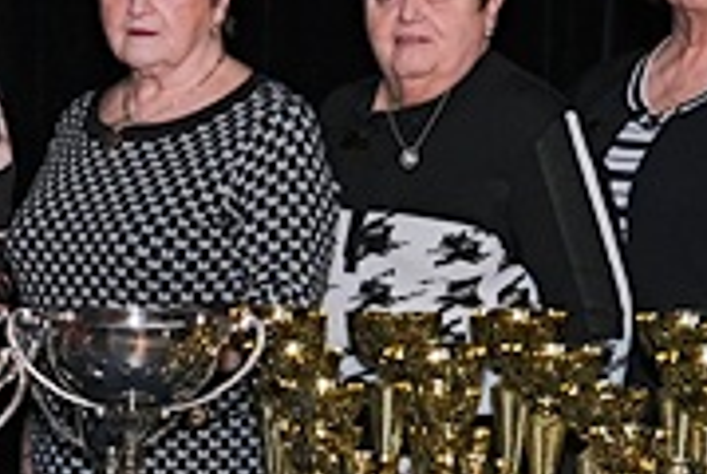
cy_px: 525
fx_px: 3265
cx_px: -344
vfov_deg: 8.2
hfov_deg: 11.8
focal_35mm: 166
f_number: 4
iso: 400
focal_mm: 21.4
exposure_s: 1/125
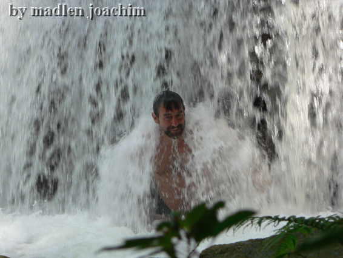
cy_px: 129
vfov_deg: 7.7
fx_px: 1903
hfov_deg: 10.3
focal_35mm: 192
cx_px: 172
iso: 64
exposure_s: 1/125
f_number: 4
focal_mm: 32.9
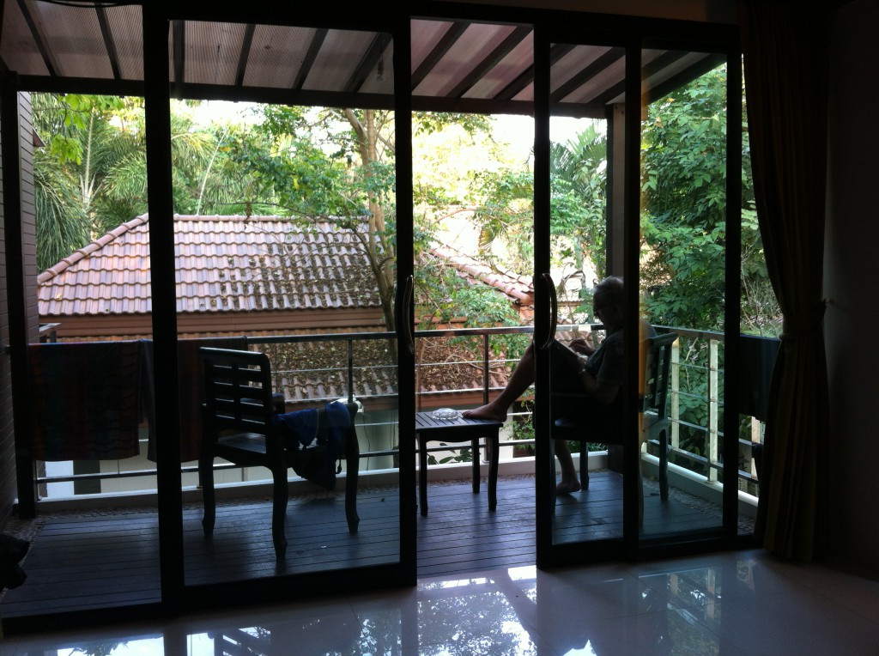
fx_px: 887
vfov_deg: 40.6
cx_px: 440
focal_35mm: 35
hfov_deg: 52.7
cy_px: 328
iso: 80
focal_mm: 3.85
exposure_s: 1/24
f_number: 2.8
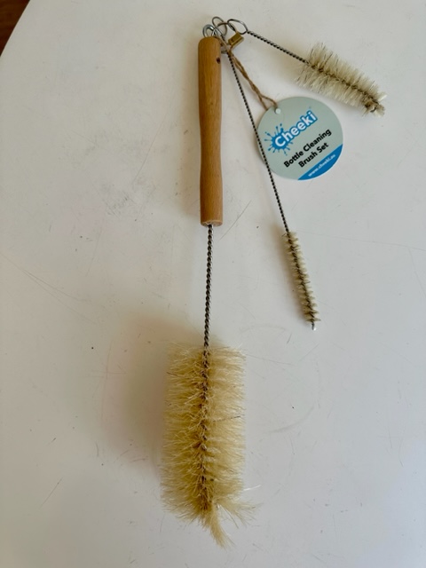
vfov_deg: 71.6
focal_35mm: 24
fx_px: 394
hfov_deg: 56.8
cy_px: 284
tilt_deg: -84.2
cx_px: 213
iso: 80
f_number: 1.78
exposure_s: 1/1412
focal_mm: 6.86
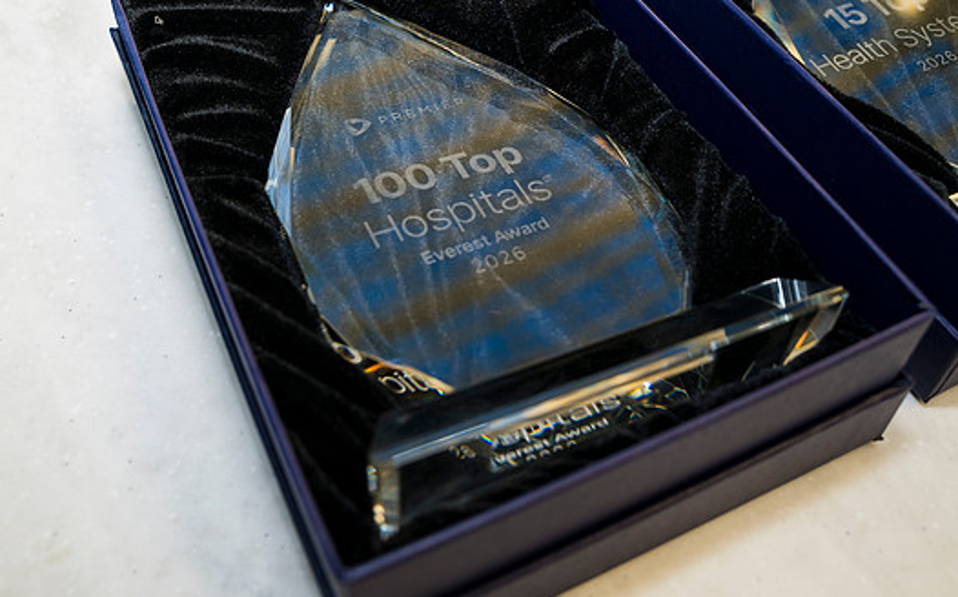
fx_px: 939
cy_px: 259
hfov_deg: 54.0
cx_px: 492
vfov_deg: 35.2
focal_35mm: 36
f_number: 5
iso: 400
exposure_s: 1/160
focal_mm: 32
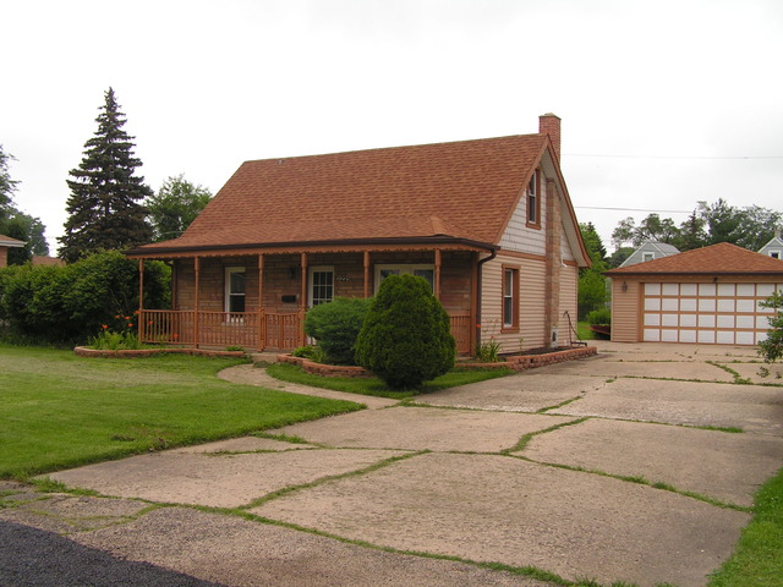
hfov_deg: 49.0
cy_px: 294
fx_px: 860
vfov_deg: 37.7
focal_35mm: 38
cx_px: 392
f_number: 4.5
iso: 50
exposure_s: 1/60
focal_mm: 6.3
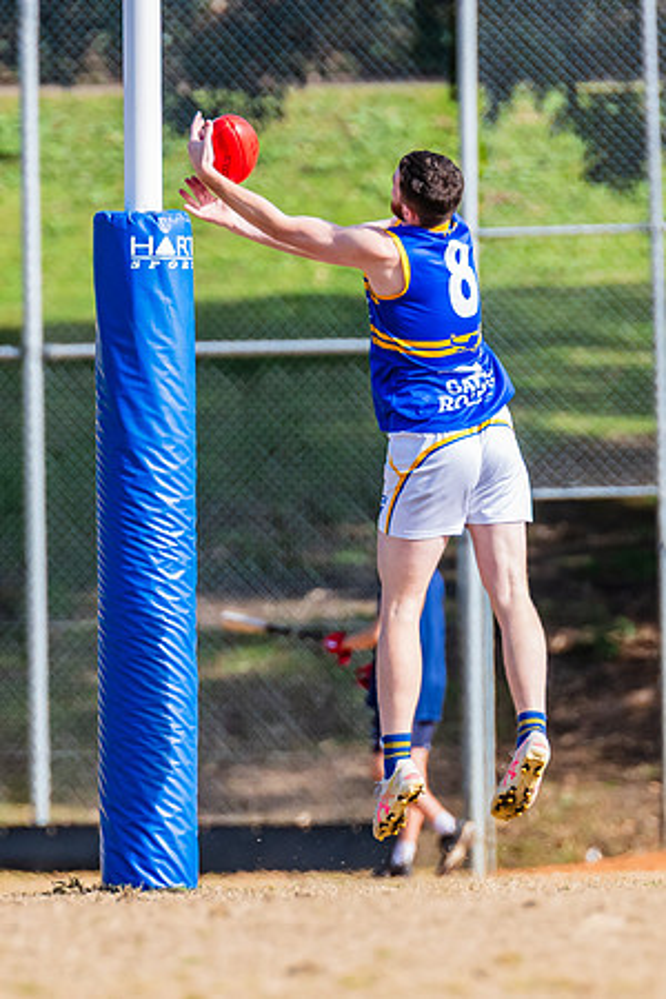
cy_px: 496
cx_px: 447
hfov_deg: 1.6
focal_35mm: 866
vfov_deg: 2.4
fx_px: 24043
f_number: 6.3
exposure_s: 1/1600
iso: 640
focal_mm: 420
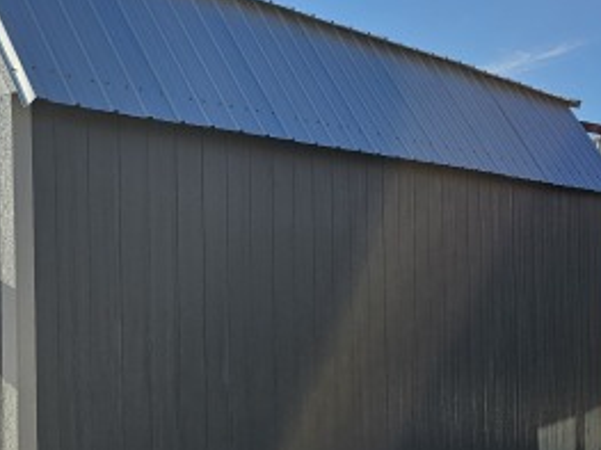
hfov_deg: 33.3
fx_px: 972
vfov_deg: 26.0
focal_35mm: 56
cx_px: 110
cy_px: 283
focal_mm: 6.3
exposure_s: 1/1279
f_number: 1.7
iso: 20
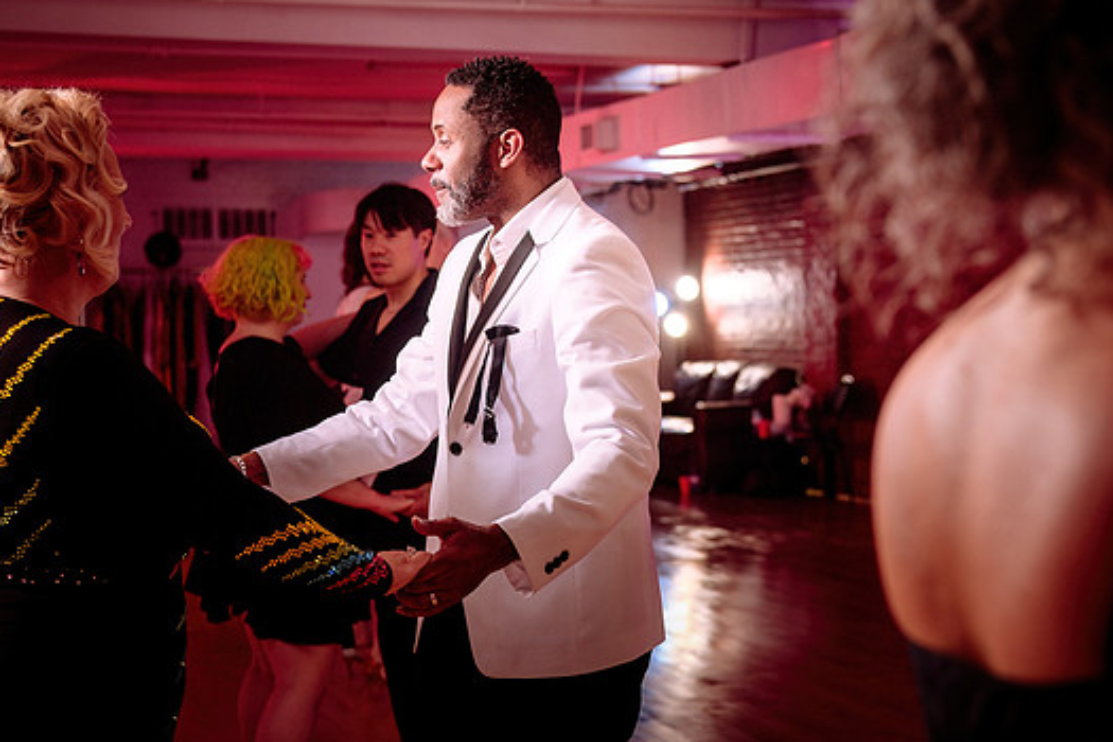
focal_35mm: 64
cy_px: 368
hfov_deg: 31.4
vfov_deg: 21.2
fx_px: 1979
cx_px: 579
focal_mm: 55
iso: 640
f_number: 4
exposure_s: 1/200
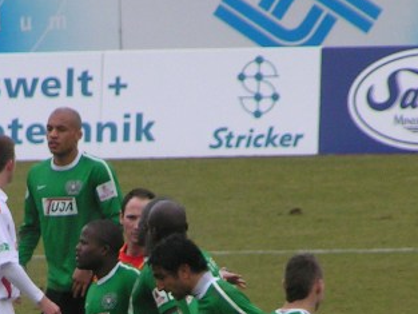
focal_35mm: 832
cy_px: 337
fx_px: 10051
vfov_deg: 1.8
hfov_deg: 2.4
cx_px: 79
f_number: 3.5
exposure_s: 1/400
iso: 100
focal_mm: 49.8
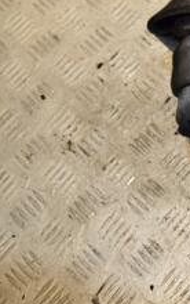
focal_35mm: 75
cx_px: 412
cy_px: 65
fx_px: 620
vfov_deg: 27.0
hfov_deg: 13.9
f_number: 7.1
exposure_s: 1/200
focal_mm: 18
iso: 800
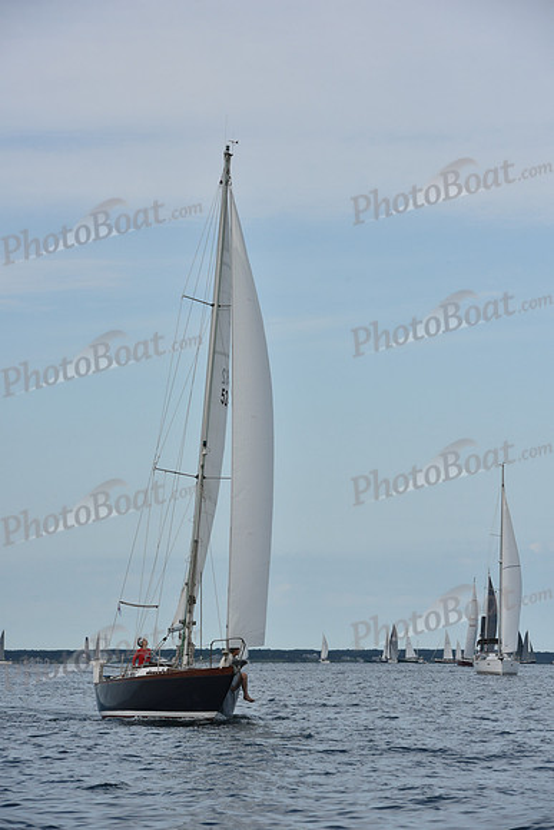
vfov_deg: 14.7
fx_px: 3229
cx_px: 277
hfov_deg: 9.8
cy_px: 415
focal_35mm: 140
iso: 320
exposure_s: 1/1000
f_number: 9
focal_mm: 140
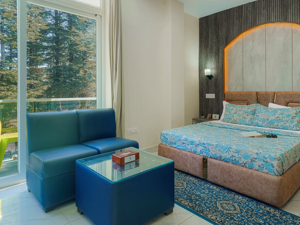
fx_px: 217
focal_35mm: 25
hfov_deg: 69.3
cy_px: 88
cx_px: 158
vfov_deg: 54.4
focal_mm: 17
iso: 800
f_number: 5
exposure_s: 1/13
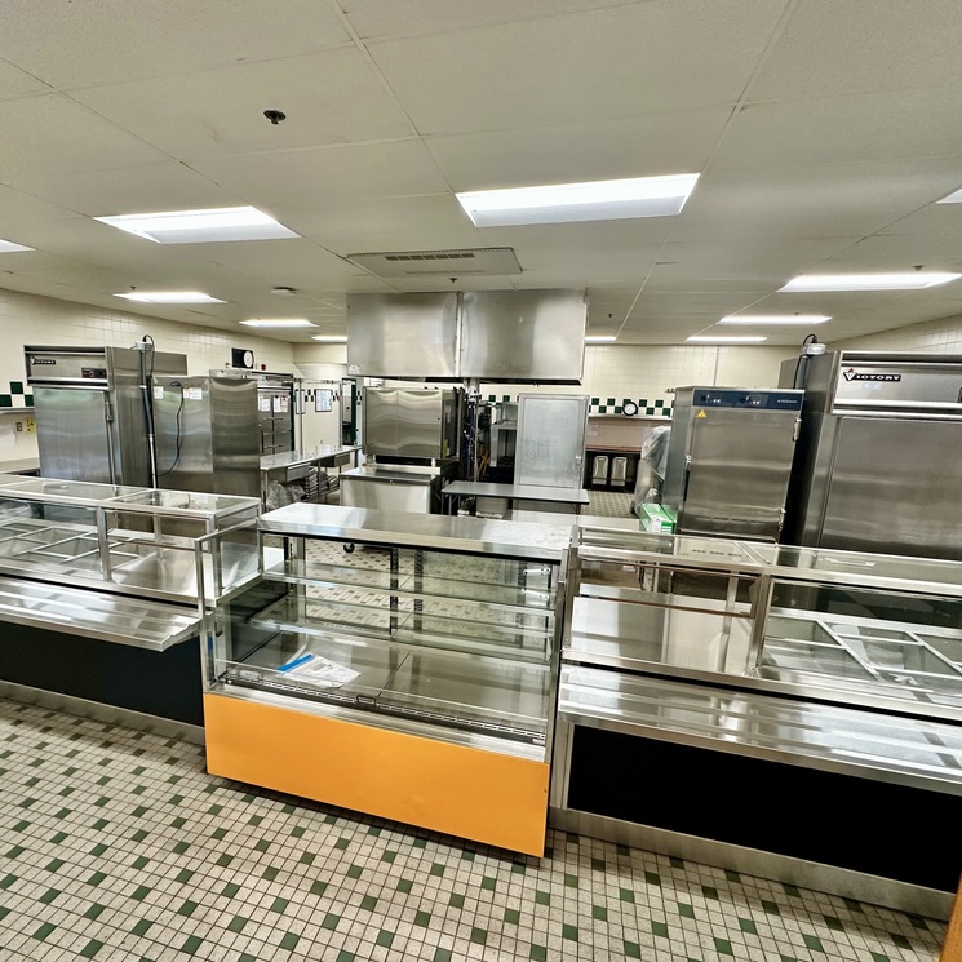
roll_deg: -1.9
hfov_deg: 83.8
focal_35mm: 17
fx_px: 535
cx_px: 439
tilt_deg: -10.0
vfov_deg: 84.0
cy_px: 489
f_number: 2.2
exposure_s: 1/120
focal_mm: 2.22
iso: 250
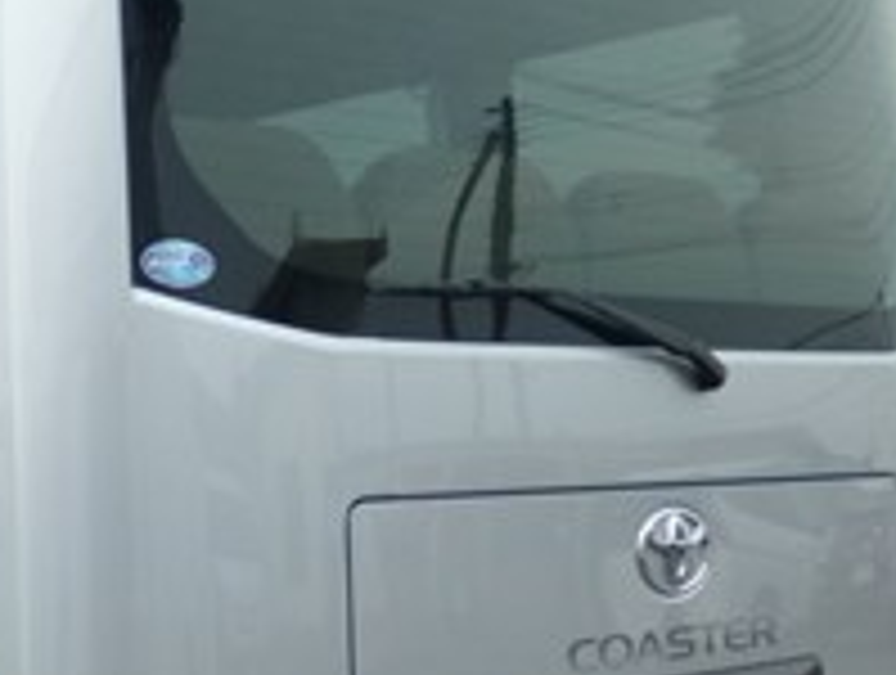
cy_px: 526
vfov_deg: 19.0
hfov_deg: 23.4
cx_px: -140
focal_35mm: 77
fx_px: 1997
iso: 100
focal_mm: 4.3
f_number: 9
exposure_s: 1/125
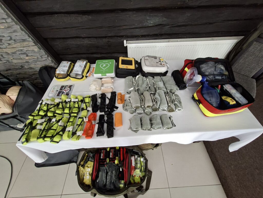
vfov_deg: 89.9
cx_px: 132
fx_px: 99
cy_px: 99
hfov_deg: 106.2
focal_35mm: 13
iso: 400
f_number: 2.2
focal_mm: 1.74
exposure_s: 1/24
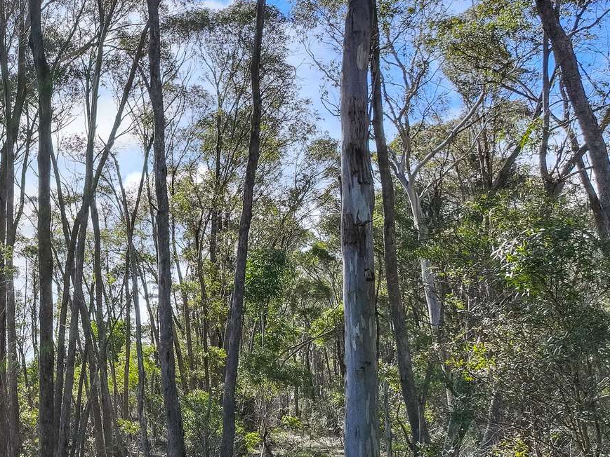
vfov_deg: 27.5
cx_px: -52
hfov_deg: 32.1
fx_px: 934
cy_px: 250
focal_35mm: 53
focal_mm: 12.3
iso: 390
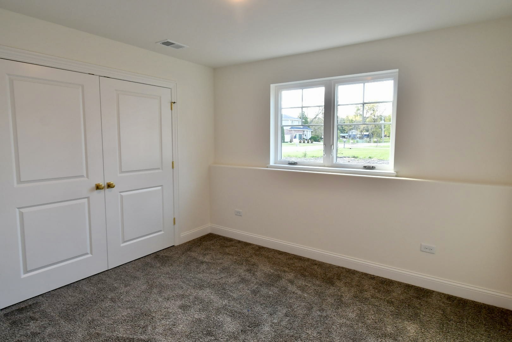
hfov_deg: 84.0
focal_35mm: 20
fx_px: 284
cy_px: 171
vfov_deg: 61.9
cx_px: 256
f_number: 6.3
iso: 500
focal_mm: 10
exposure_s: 1/40
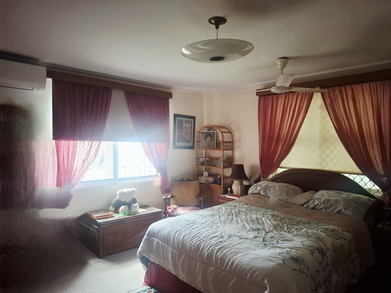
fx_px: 260
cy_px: 146
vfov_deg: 58.9
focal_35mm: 23
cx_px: 196
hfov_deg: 73.9
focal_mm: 5.54
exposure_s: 1/33
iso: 320
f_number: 1.8
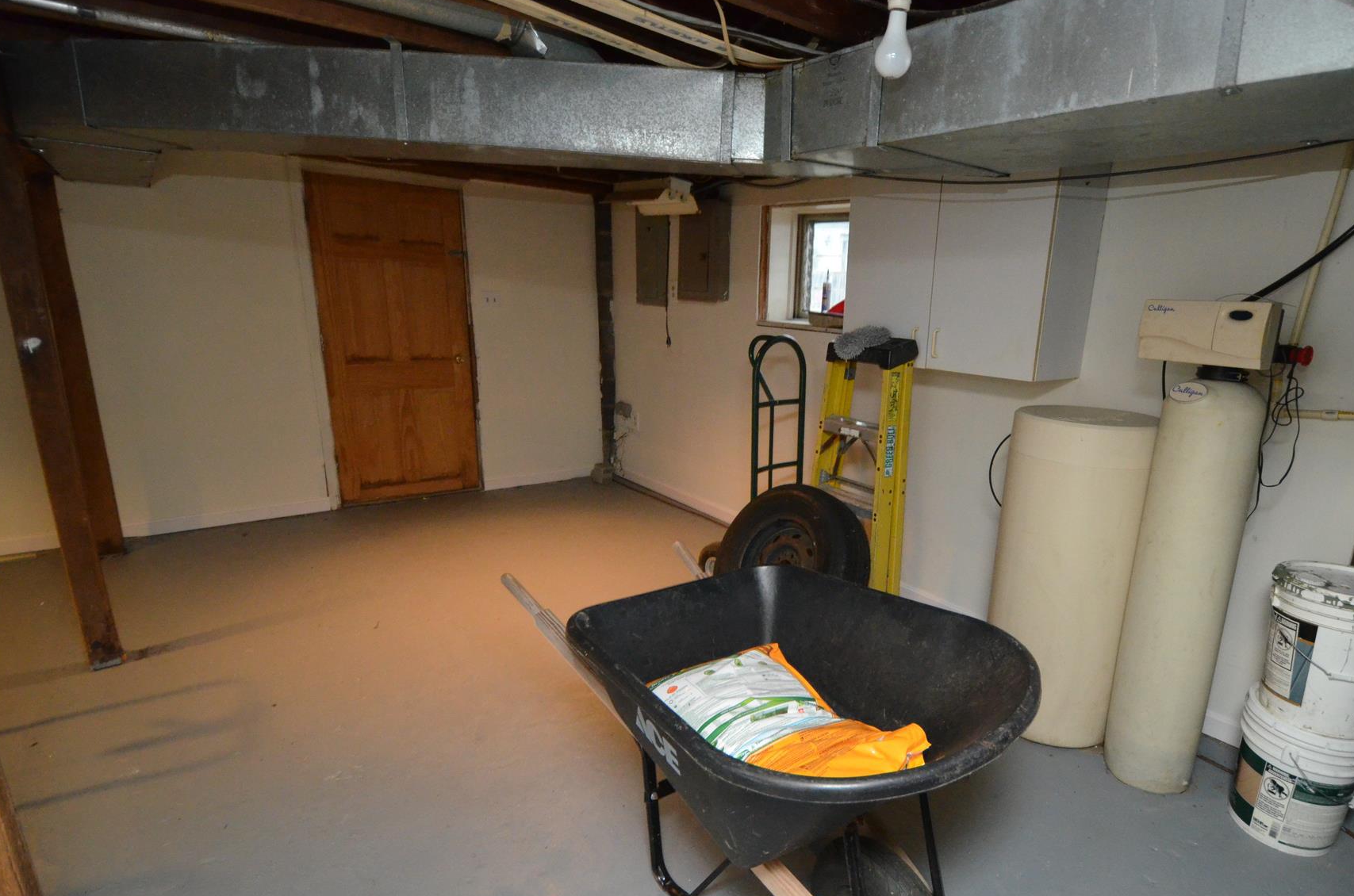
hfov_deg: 89.3
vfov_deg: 67.1
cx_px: 792
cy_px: 477
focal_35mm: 18
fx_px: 675
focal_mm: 10
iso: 3200
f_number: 4
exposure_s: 1/60
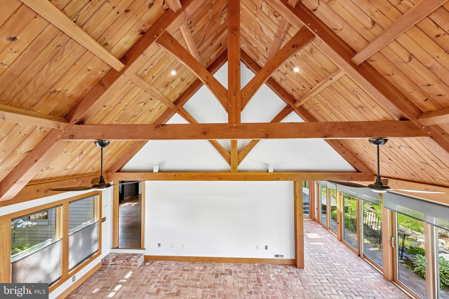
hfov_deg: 104.3
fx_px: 175
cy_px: 150
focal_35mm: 14
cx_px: 224
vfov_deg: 81.2
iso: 400
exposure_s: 1/8
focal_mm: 14
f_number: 8
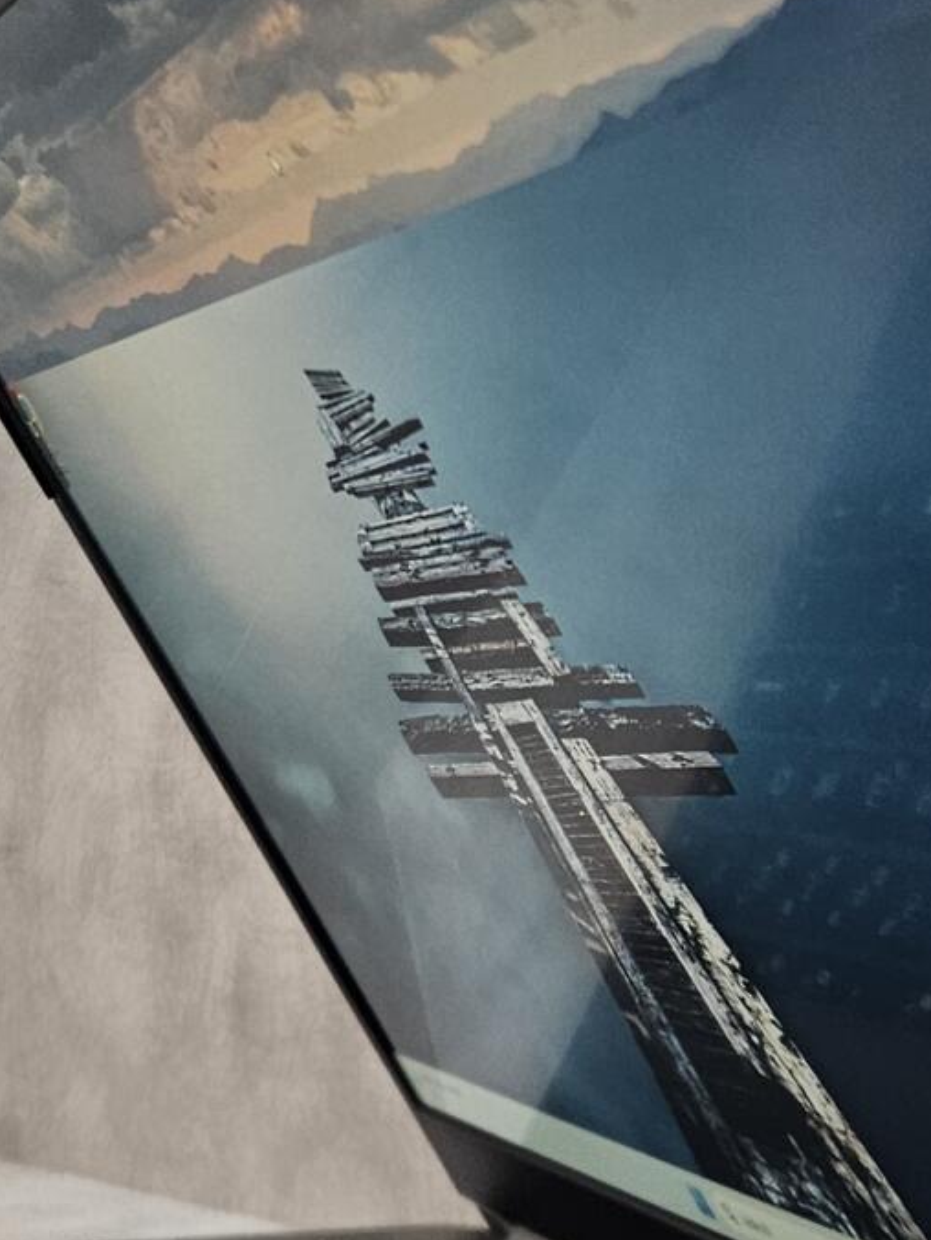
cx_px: 284
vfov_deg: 22.5
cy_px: 749
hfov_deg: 16.9
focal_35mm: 87
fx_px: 3119
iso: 250
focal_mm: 5.4
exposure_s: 1/100
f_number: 1.8
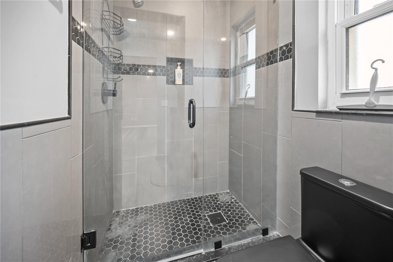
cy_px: 131
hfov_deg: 104.3
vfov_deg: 81.2
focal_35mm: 14
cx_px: 196
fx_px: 153
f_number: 4
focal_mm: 14
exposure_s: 3
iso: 100
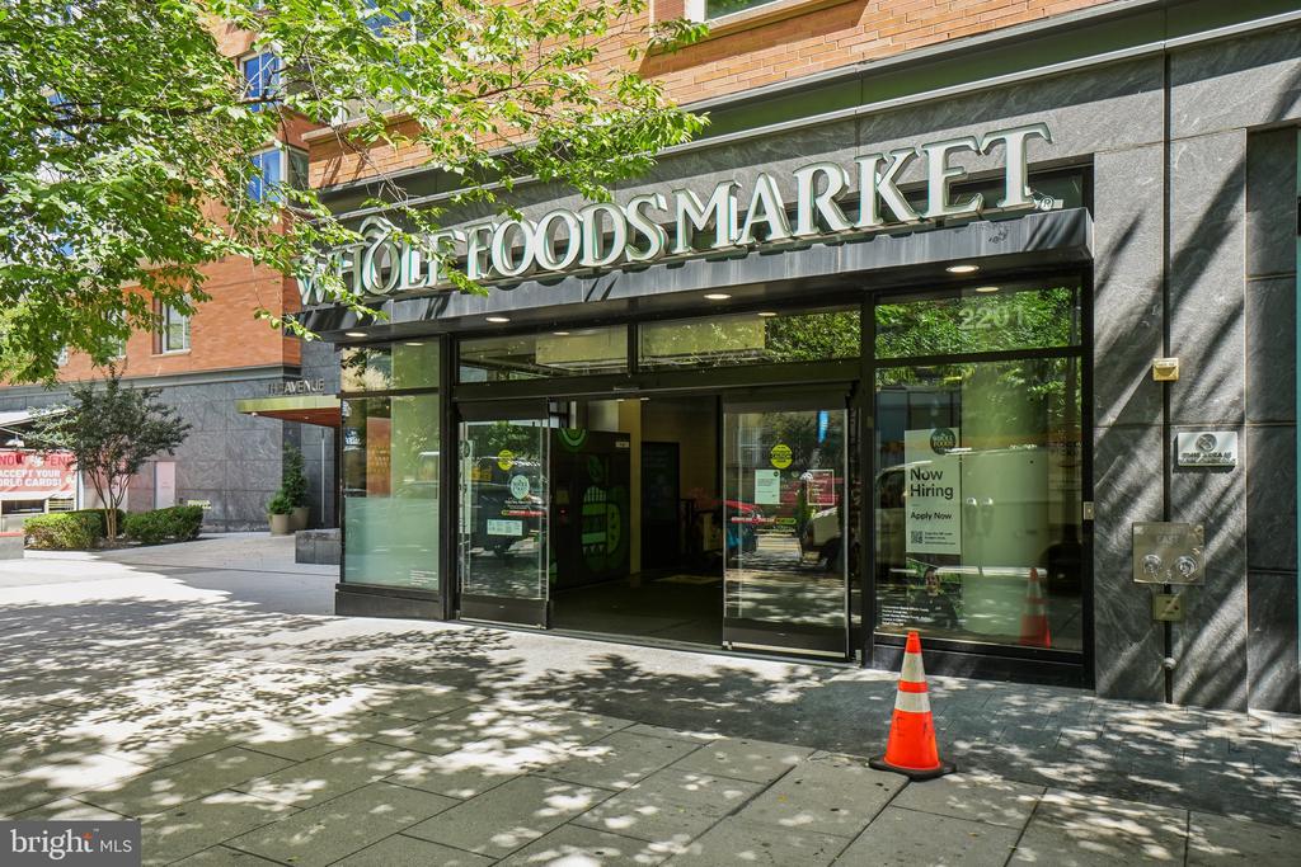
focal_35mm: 26
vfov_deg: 50.4
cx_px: 650
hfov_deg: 70.4
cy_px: 434
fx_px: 922
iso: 100
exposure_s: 1/40
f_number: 8
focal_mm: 17
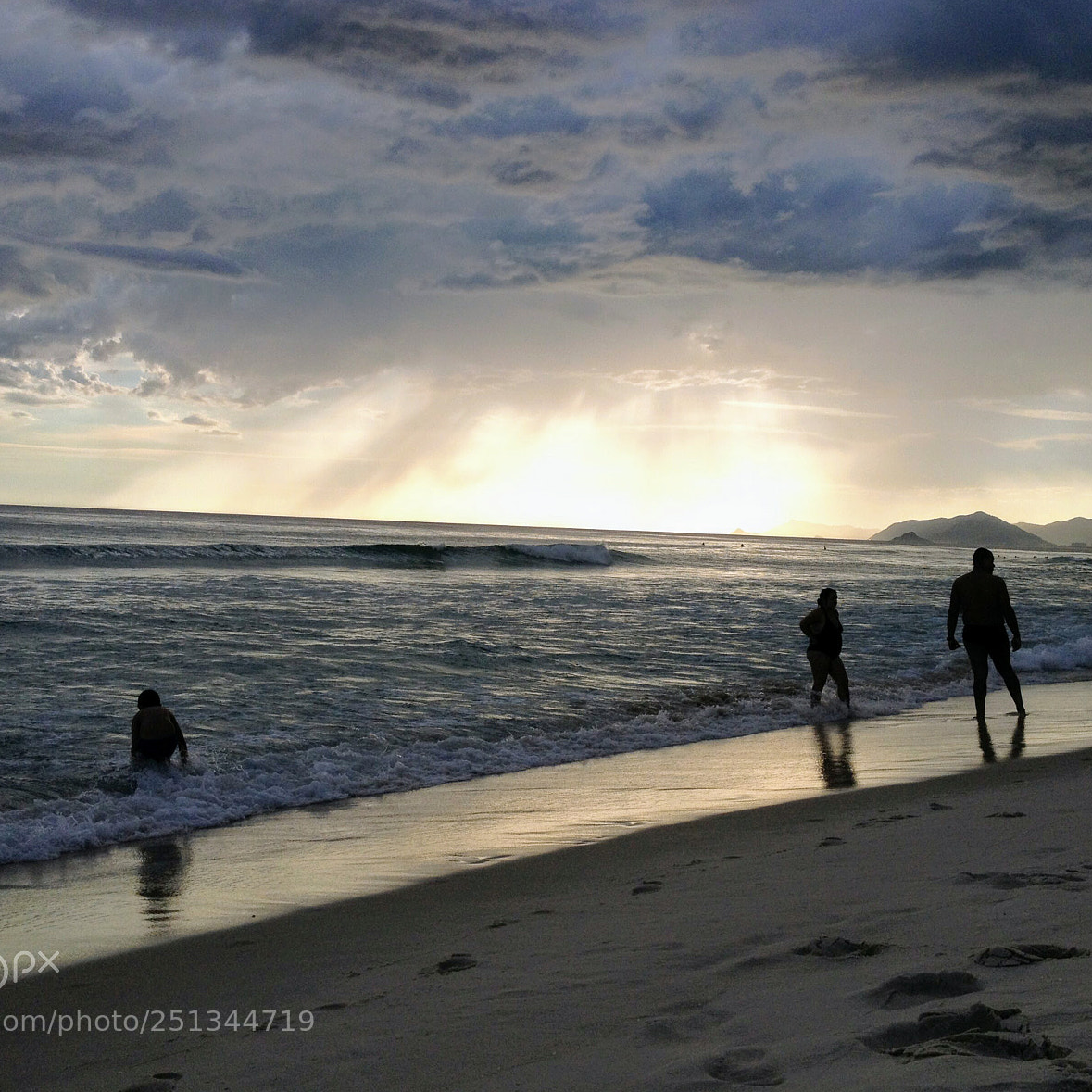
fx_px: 1499
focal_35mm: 42
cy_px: 538
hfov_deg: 40.0
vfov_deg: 40.0
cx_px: 571
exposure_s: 1/2513
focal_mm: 4.28
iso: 50
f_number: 2.4
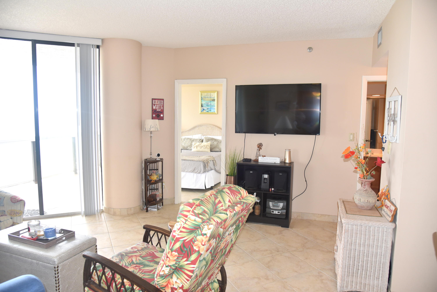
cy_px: 146
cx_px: 218
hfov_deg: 73.7
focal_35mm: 24
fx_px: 291
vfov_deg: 53.2
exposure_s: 1/100
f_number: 5
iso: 800
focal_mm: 24
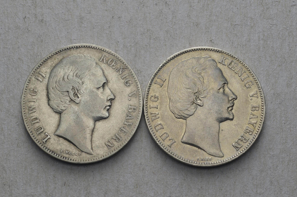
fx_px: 679
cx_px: 148
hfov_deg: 24.7
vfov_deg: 16.5
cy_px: 98
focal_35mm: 82
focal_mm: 55
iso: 400
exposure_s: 1/250
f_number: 14
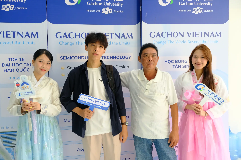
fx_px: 234
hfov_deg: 54.4
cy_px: 80
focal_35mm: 35
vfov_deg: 37.9
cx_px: 120
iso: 1000
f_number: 3.2
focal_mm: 23.3
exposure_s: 1/500
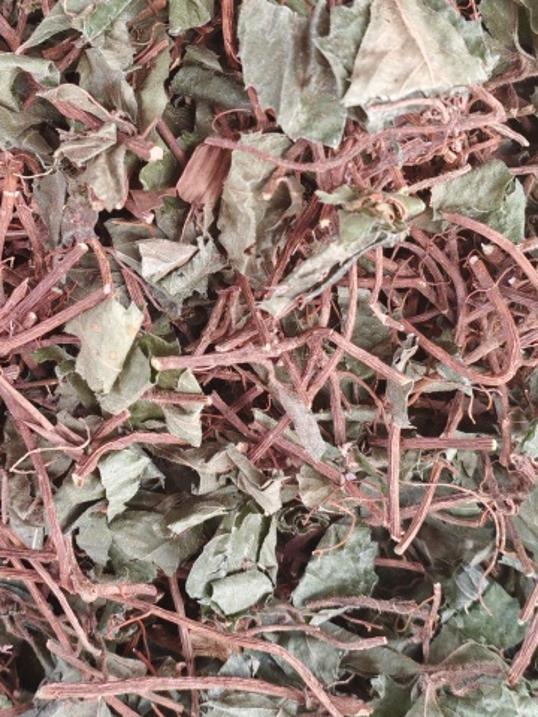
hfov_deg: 24.3
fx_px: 1243
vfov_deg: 31.9
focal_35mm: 60
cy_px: 241
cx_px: 170
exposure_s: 1/100
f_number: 1.95
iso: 320
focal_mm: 5.52
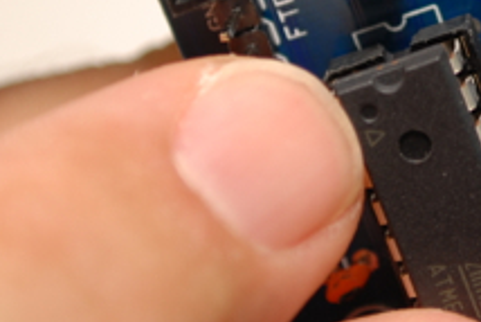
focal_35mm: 185
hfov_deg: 11.0
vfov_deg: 7.4
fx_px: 2473
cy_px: -34
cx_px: 481
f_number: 5.3
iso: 200
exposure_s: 1/60
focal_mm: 44
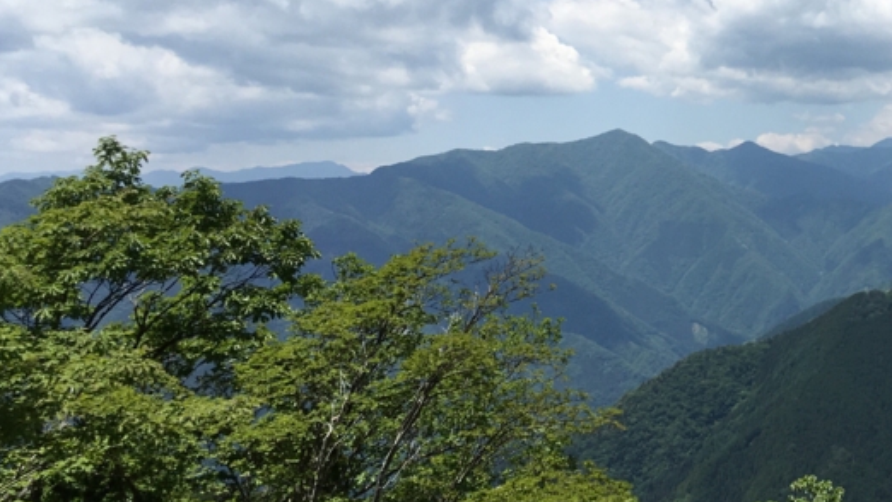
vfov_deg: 19.3
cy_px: 113
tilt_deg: +2.3
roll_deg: +2.6
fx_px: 1467
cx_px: 851
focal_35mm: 62
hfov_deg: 31.7
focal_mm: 4.15
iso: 25
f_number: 2.2
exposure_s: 1/2137
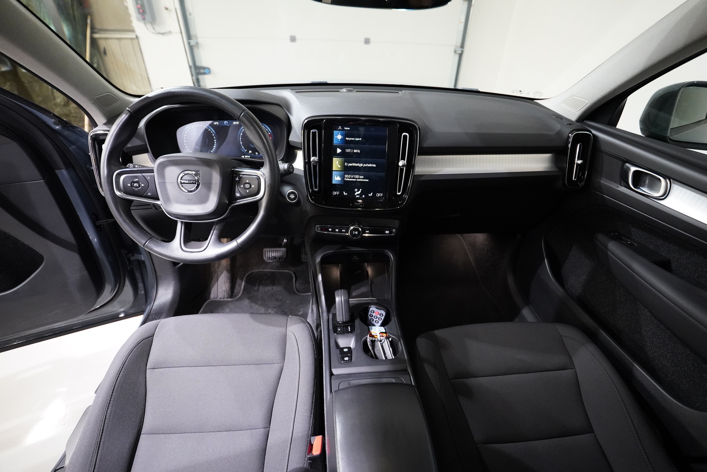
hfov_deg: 96.7
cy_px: 236
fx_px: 314
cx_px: 354
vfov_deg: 73.7
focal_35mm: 16
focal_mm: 16
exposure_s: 1/160
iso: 6400
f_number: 2.8
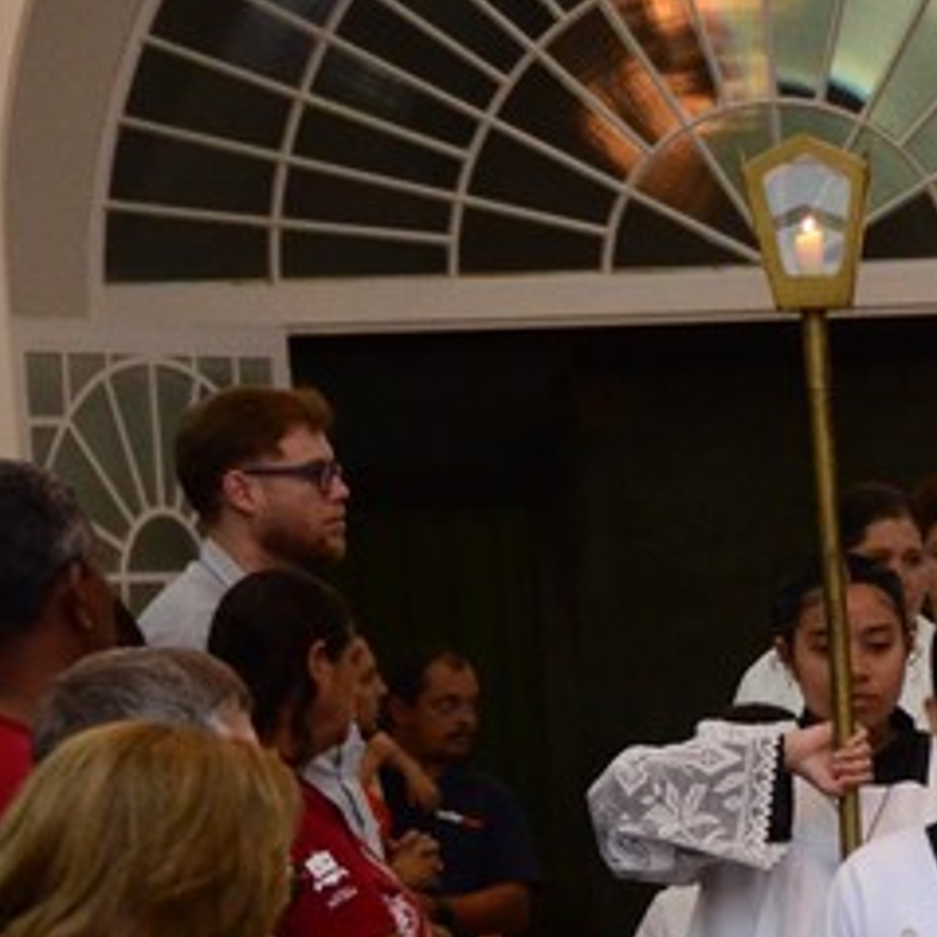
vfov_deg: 6.7
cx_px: 1652
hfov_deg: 6.6
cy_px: 935
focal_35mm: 262
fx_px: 8011
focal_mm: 55
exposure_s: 1/200
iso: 2000
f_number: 5
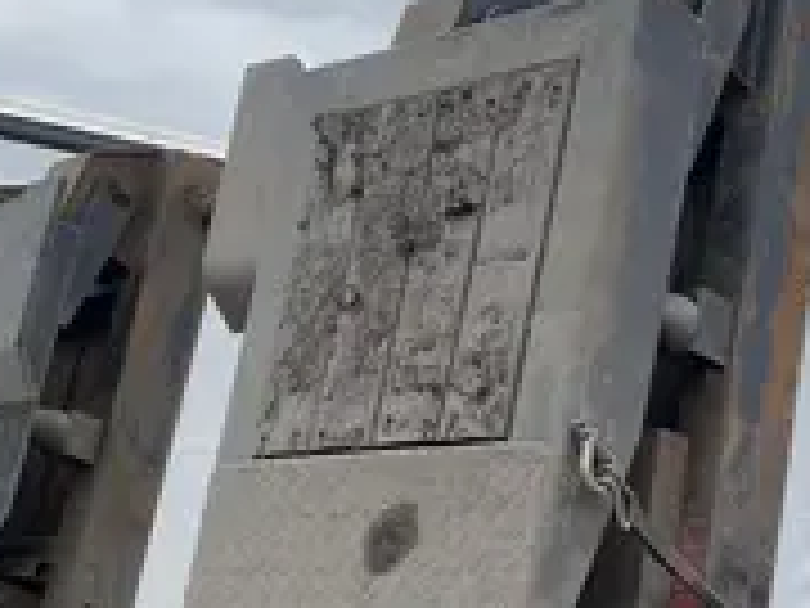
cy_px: 730
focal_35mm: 82
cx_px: 850
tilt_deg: -1.8
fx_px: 1919
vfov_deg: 17.2
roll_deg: -3.0
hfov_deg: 22.7
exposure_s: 1/1316
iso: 32
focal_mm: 4.25
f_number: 1.8
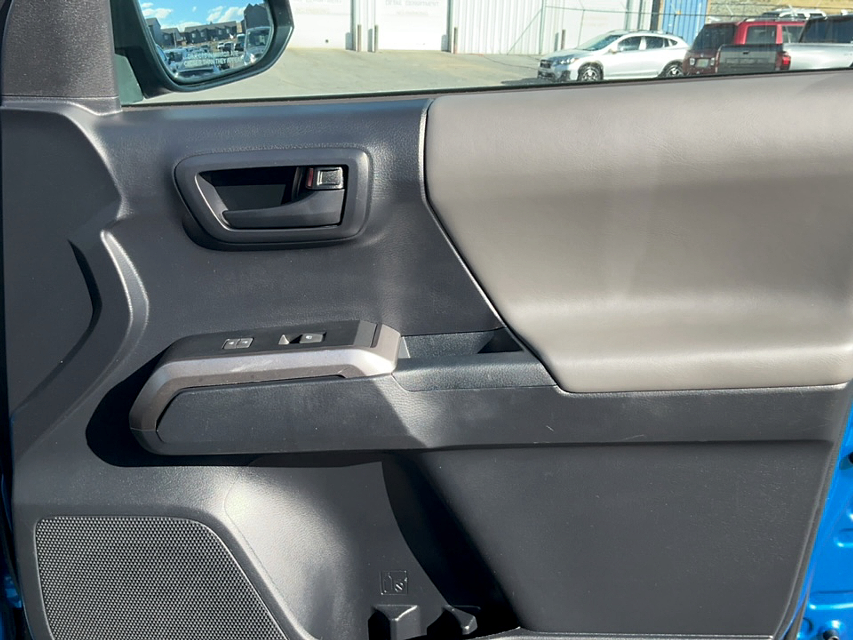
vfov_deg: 46.8
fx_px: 739
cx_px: 426
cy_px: 320
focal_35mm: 30
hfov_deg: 60.0
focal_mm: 3
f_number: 1.8
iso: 25
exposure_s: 1/383
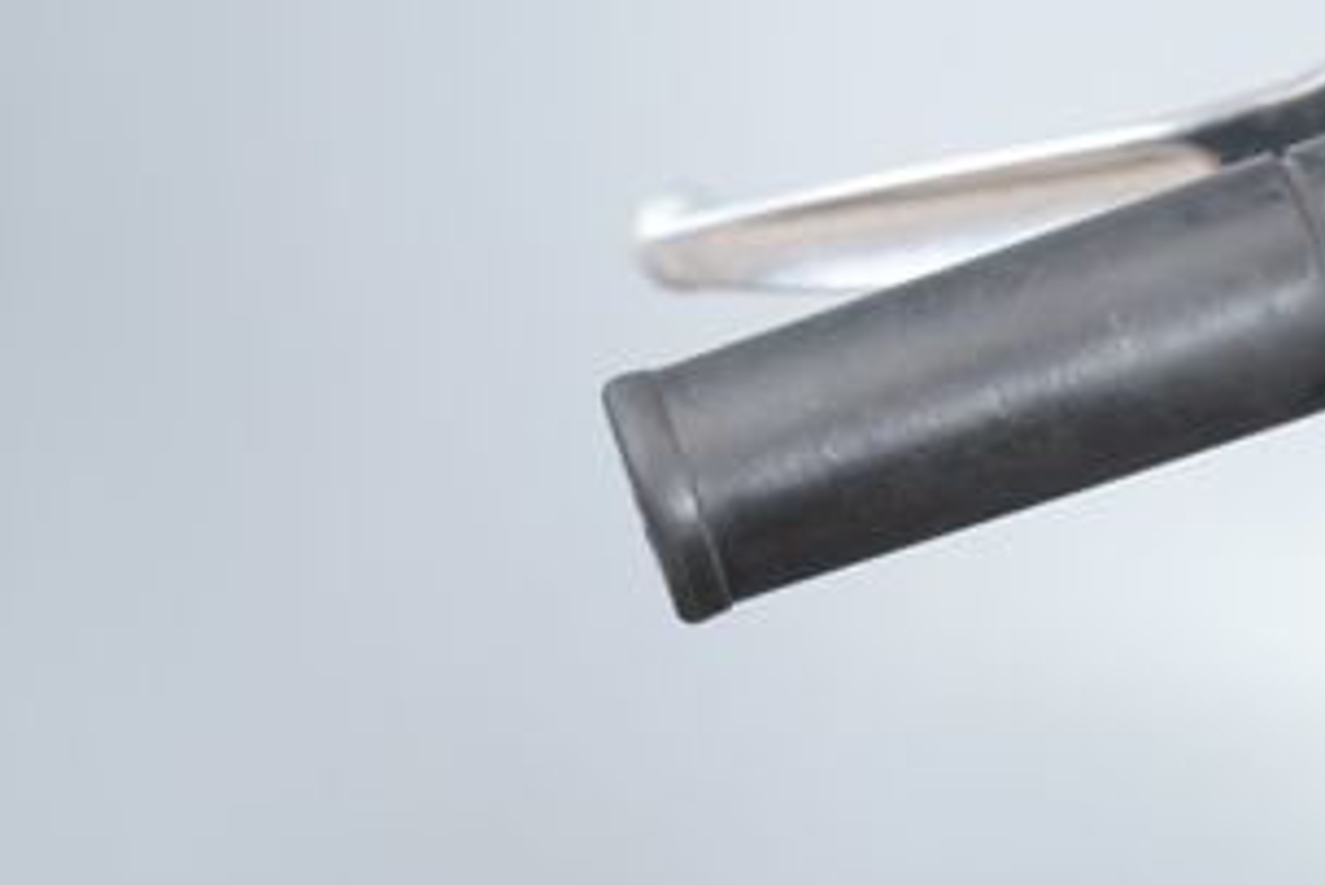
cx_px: 1360
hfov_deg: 9.2
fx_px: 8138
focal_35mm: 221
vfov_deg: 6.2
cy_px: 268
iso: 2000
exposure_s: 1/125
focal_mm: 105
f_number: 4
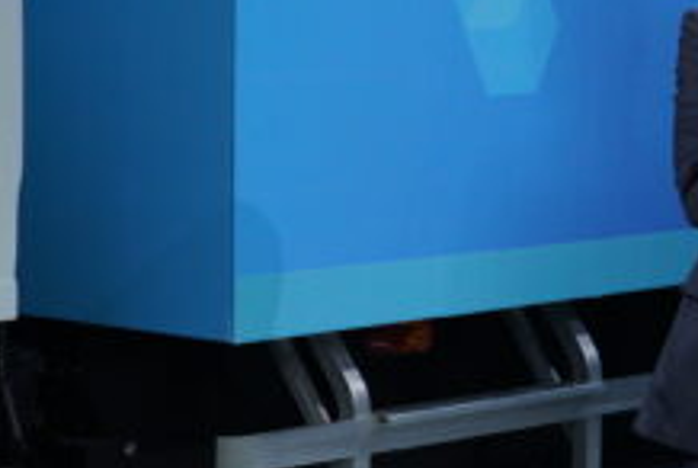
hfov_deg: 13.6
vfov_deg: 9.2
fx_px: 2912
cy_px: 184
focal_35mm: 150
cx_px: 90
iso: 1000
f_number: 6.3
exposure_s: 1/125
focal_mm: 32
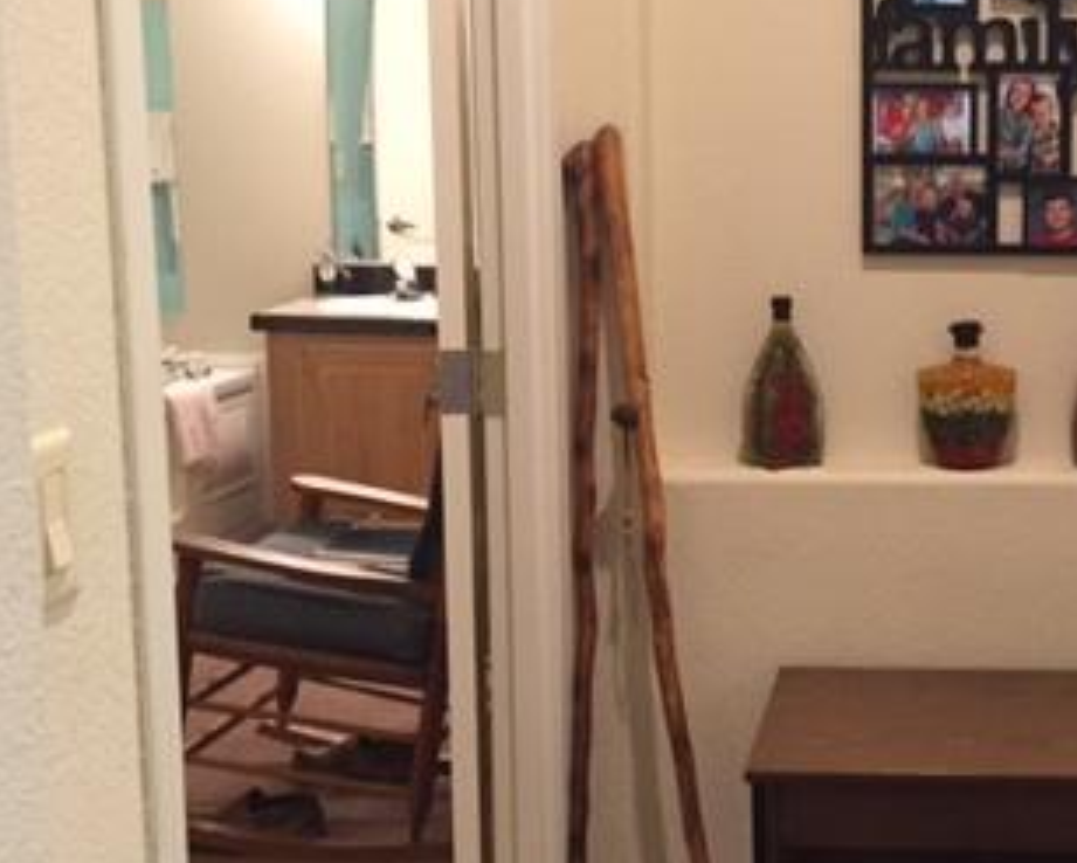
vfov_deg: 25.8
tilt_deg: -8.0
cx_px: 975
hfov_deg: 30.5
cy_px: 449
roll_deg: -1.1
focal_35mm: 59
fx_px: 1882
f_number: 2.2
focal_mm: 4.15
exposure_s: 1/30
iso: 200
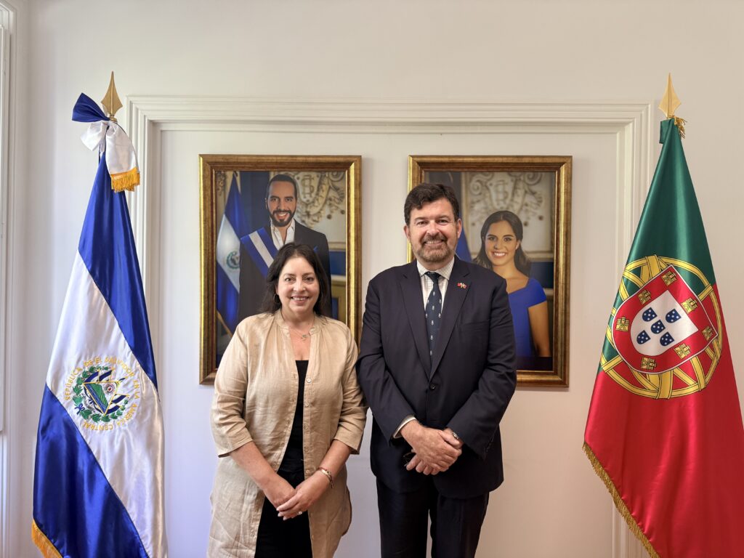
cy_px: 279
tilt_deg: +1.2
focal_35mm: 24
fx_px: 516
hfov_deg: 71.6
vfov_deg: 56.8
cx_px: 372
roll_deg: +0.0
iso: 200
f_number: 1.78
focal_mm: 6.76
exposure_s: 1/106
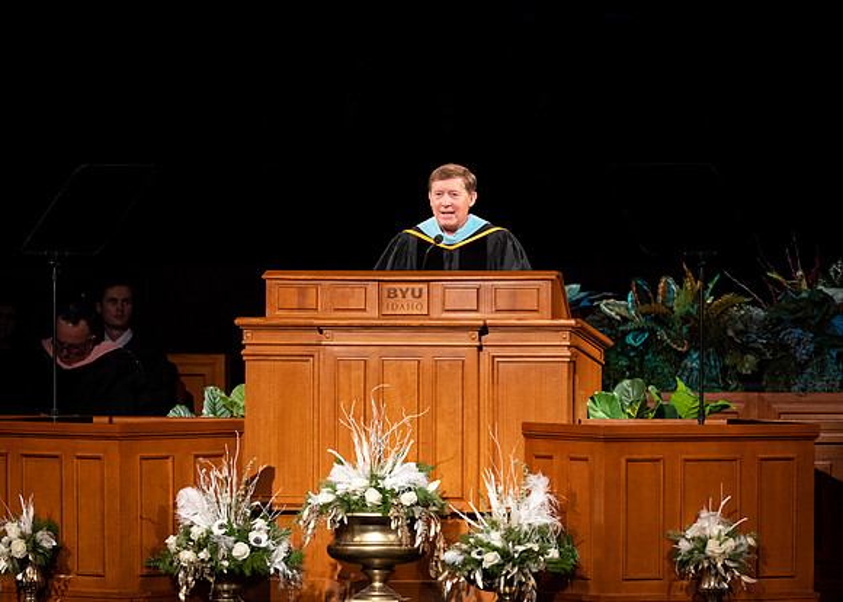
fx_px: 7889
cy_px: 359
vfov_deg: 4.4
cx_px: 305
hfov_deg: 6.1
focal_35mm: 330
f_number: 2.8
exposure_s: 1/200
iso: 1250
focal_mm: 200
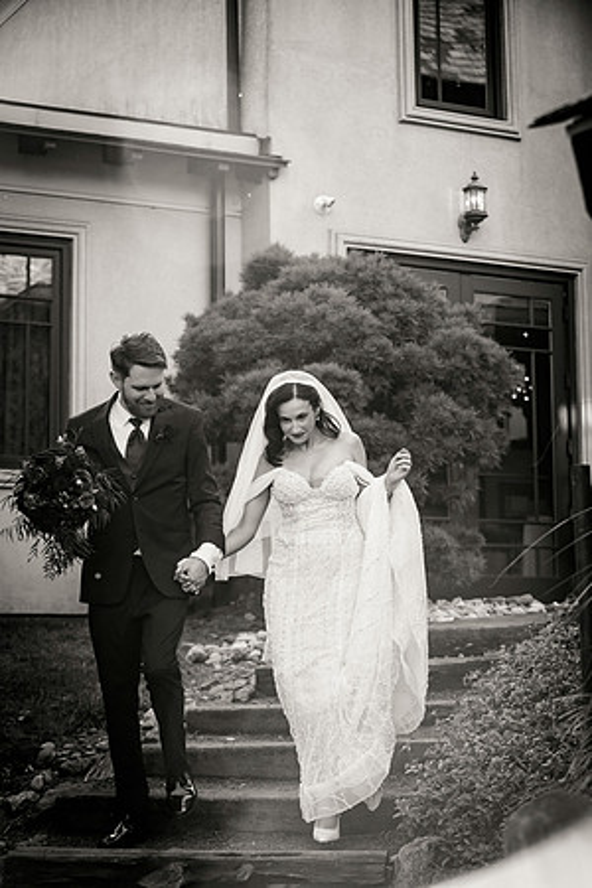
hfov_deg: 18.2
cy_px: 444
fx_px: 1850
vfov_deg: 27.0
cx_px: 296
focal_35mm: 75
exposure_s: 1/2500
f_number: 4
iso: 800
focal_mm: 75
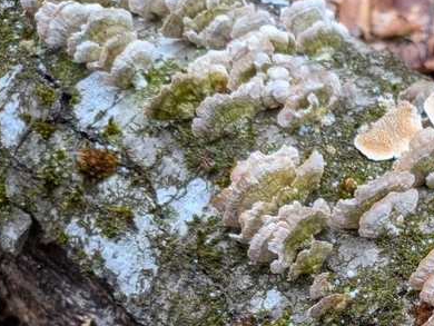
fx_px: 841
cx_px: 501
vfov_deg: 20.9
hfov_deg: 26.2
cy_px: 355
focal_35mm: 67
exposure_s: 1/291
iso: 81
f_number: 1.7
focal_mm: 4.53
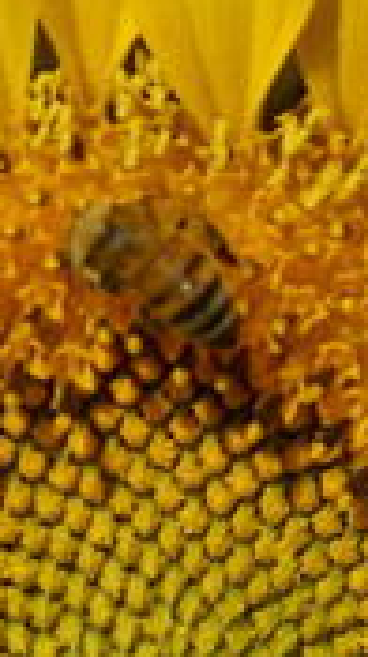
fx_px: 9399
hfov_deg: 2.2
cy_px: 653
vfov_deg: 4.0
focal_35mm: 540
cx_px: 135
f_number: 10
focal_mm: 100
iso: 100
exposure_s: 1/200
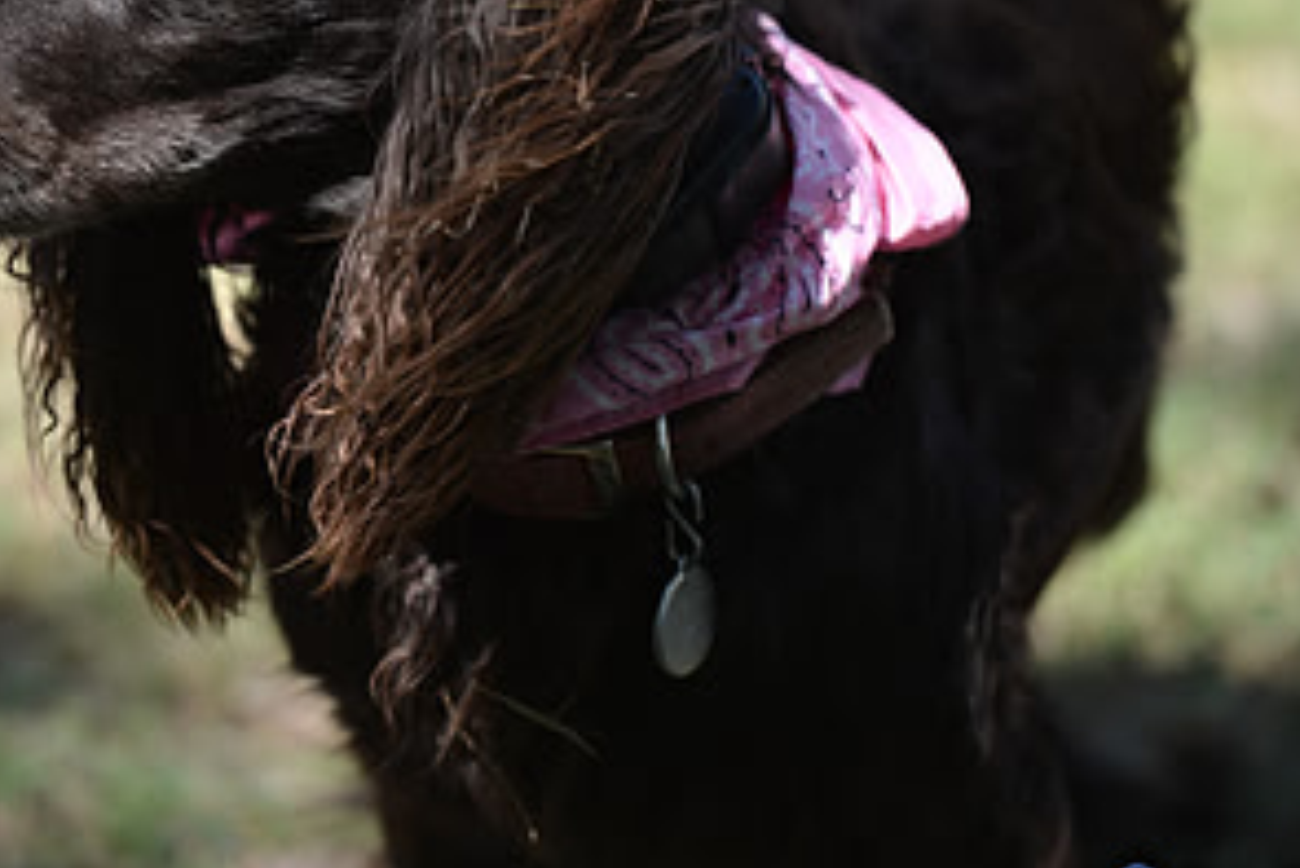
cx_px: 445
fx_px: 13512
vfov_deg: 3.7
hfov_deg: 5.5
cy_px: 104
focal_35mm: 374
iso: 100
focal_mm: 190
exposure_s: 1/800
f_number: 2.8
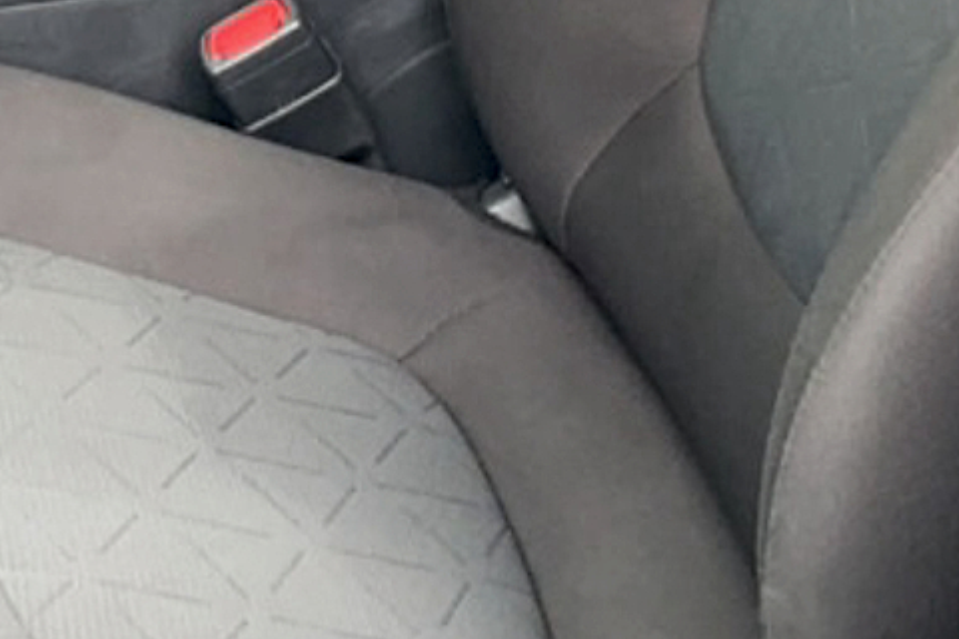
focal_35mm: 104
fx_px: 2770
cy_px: -387
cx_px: 184
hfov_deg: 19.4
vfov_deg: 12.4
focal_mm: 3
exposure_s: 1/60
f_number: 1.8
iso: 40
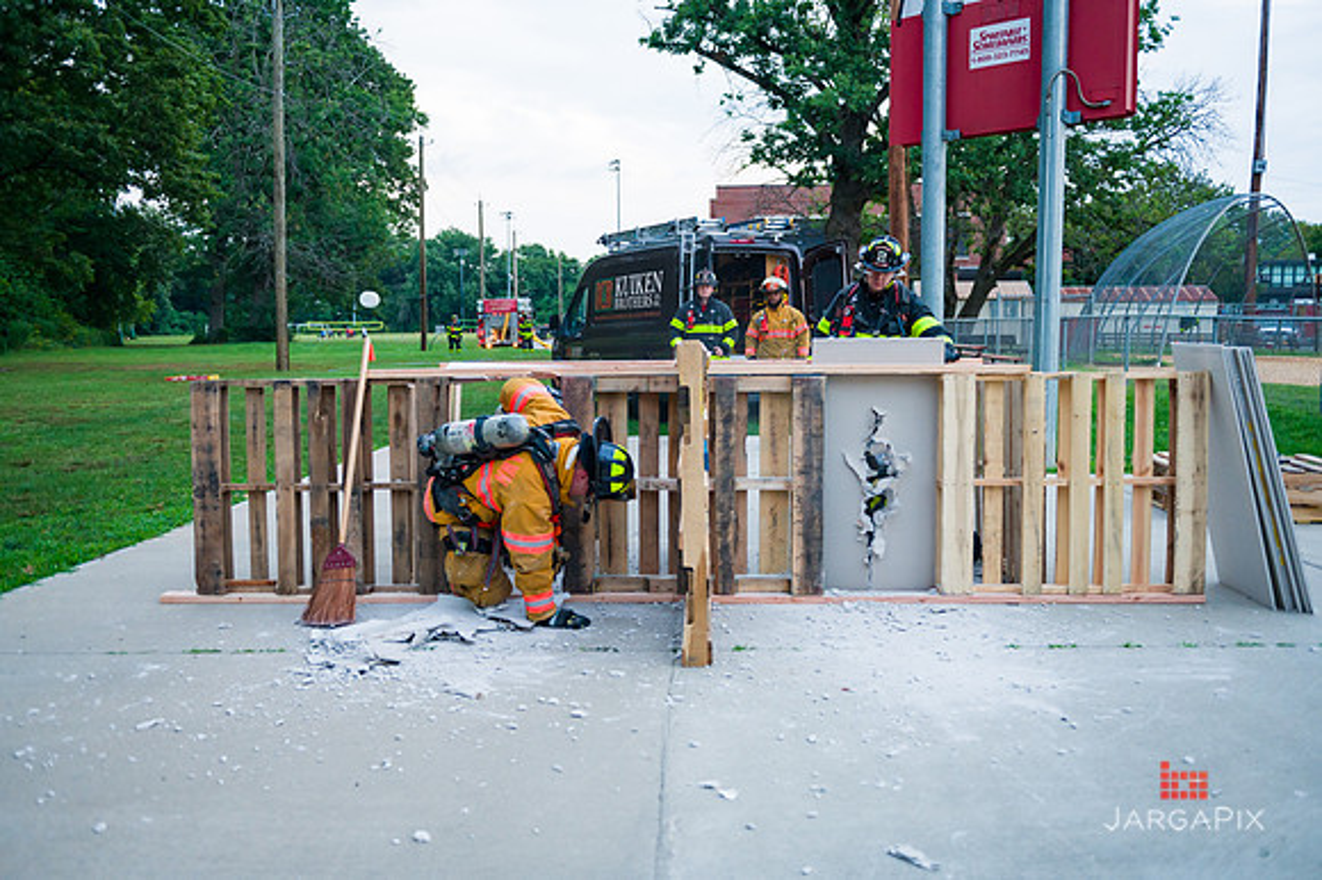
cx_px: 661
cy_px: 440
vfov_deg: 41.1
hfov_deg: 58.7
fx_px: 1174
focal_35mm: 32
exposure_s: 1/200
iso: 1600
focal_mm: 32
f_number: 3.2
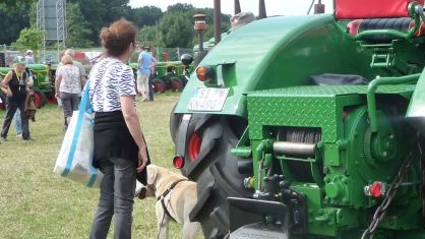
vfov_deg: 12.1
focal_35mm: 100
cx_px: 309
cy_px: 178
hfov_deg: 21.2
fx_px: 1127
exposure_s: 1/250
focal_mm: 8
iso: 160
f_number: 4.2
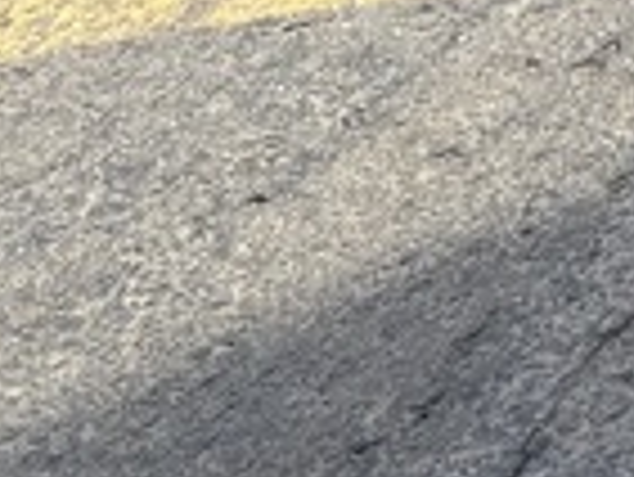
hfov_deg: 8.2
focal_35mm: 189
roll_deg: +9.4
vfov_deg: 6.8
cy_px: -1134
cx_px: 2158
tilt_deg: -16.4
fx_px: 3465
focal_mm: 5.96
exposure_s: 1/1080
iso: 50
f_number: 1.6
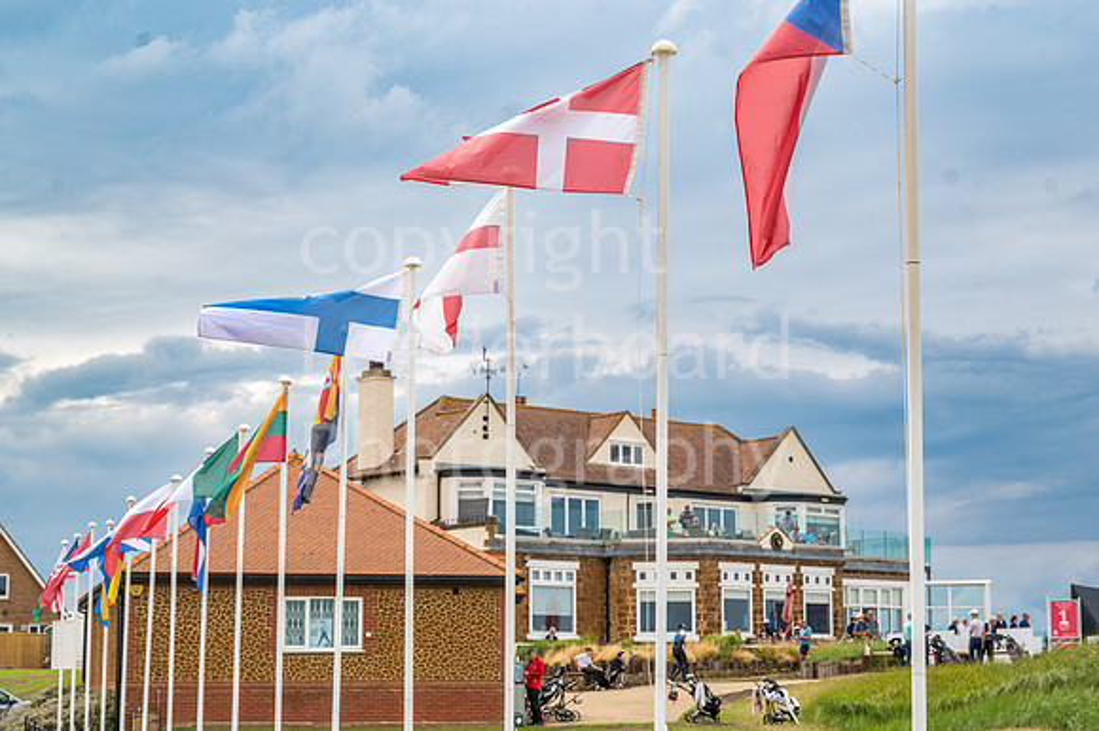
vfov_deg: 19.0
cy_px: 327
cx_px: 608
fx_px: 2188
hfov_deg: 28.2
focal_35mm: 72
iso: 100
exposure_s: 1/320
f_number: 6.3
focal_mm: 64
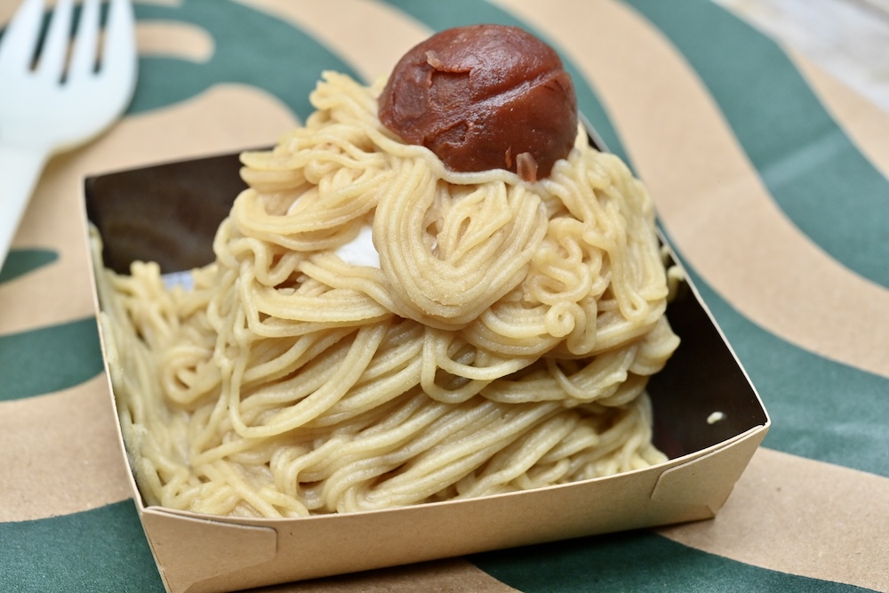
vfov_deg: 22.6
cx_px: 444
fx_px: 1482
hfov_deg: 33.4
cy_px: 296
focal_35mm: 60
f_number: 11
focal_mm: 60
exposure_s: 1/200
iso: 3200
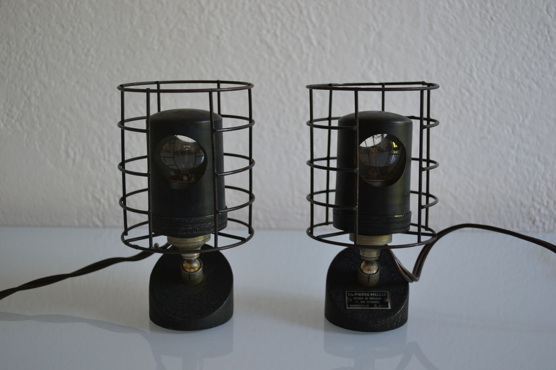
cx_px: 278
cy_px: 185
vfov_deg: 30.8
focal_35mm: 44
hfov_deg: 45.0
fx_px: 672
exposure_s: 1/25
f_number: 4.5
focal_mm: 29
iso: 400
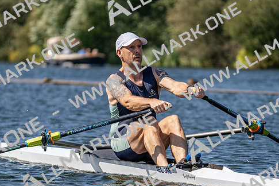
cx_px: 140
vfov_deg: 4.5
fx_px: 2379
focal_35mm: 307
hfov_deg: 6.7
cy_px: 110
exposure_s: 1/2000
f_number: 5.6
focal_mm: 257
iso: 250
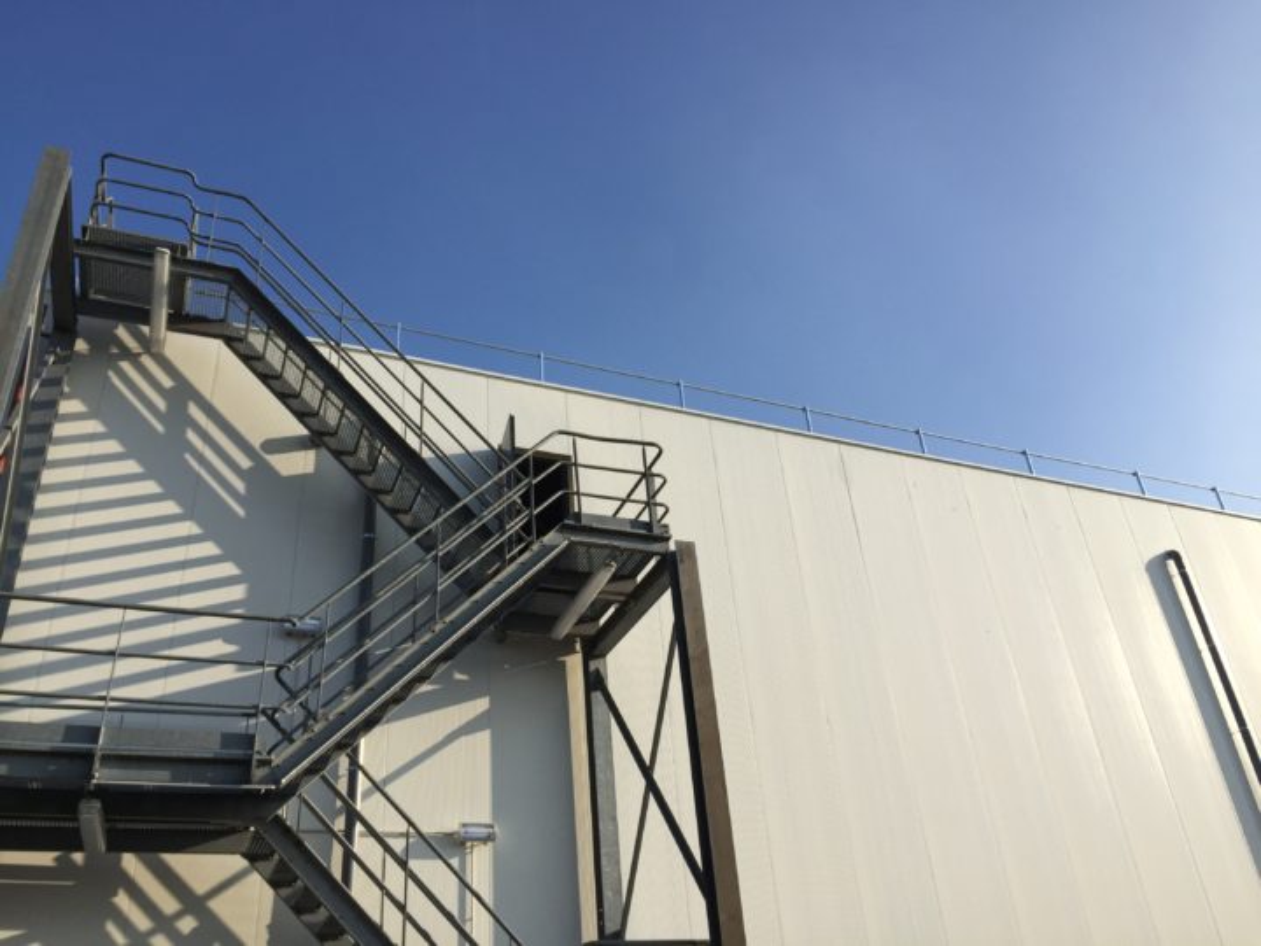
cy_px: 473
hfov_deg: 61.7
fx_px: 1056
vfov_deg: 48.2
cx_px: 630
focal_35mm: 29
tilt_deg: +31.8
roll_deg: +3.6
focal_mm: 4.15
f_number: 2.2
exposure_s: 1/2198
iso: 32
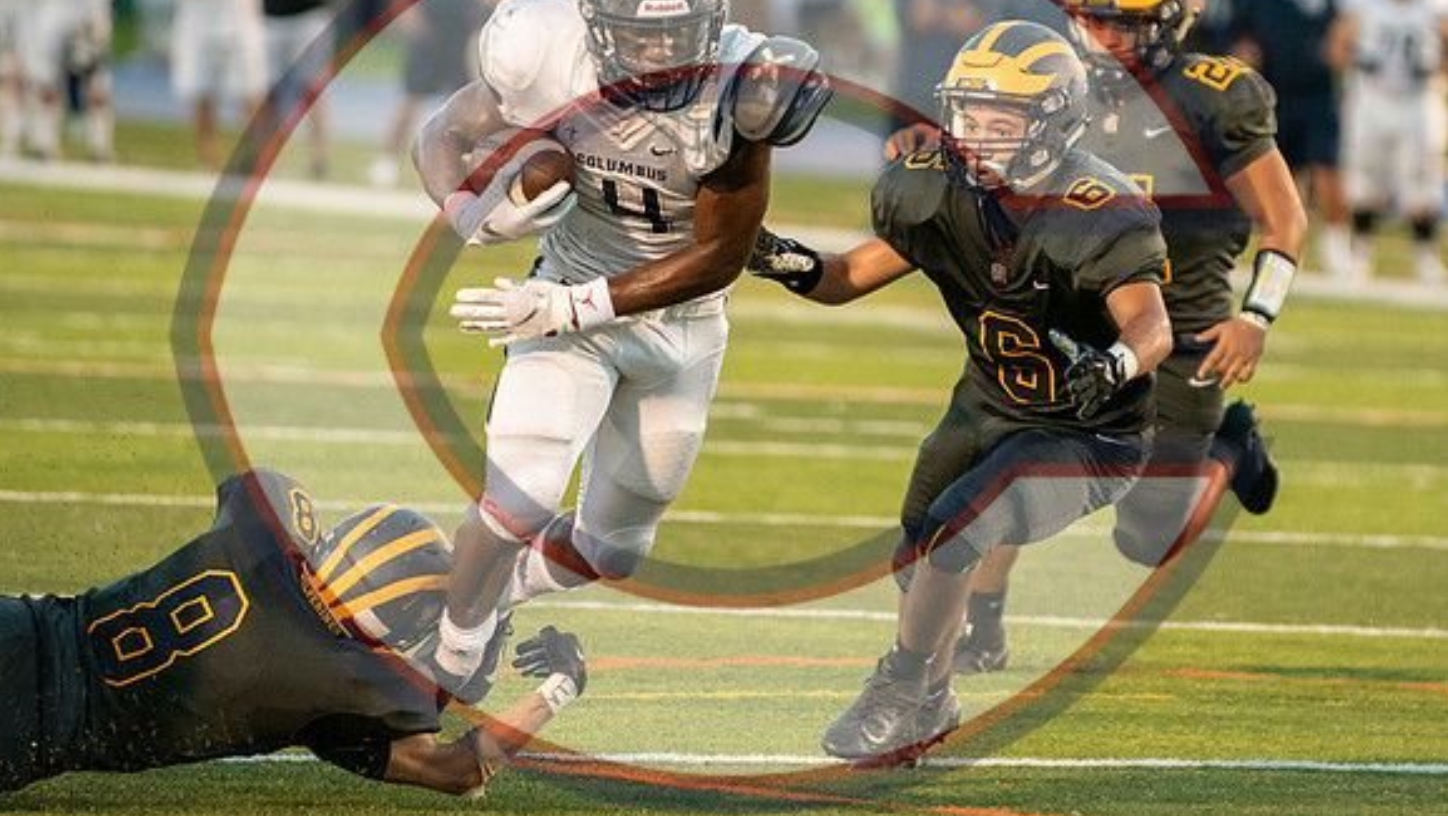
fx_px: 14326
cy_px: 248
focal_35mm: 373
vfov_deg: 3.3
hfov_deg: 5.8
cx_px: 854
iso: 5000
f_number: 2.8
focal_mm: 200
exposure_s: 1/1600
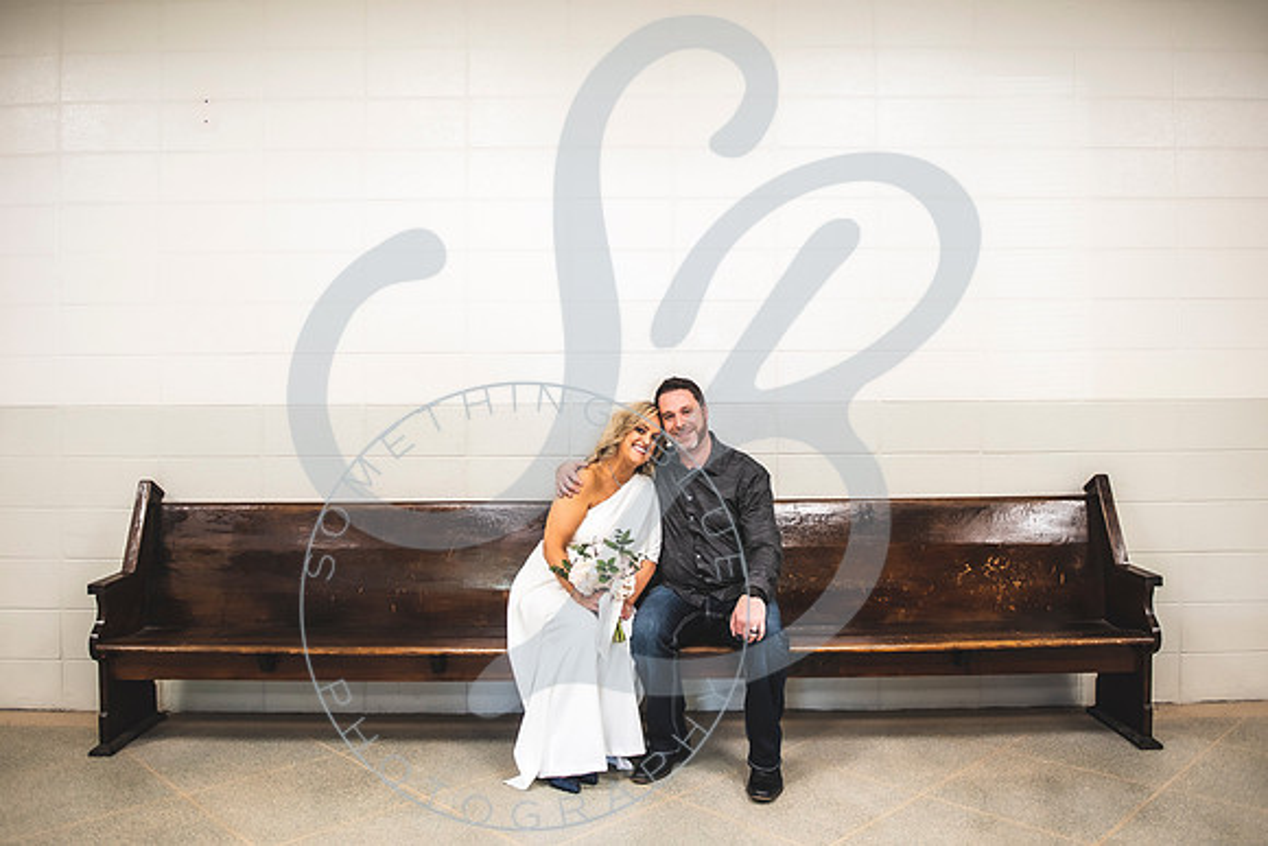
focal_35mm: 28
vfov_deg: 46.6
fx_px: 980
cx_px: 631
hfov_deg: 65.8
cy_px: 379
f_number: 2.8
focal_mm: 24
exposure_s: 1/160
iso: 500
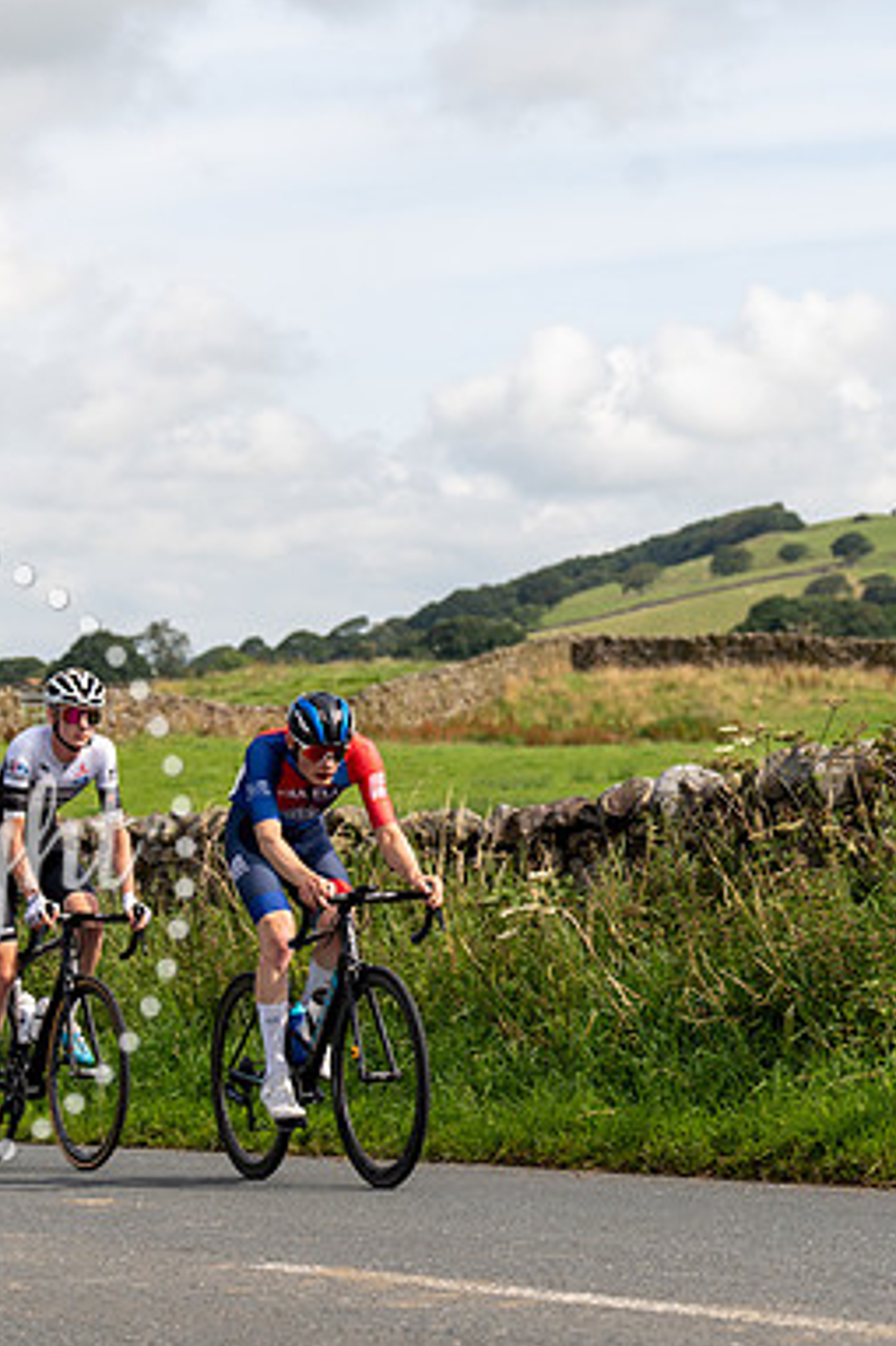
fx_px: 3961
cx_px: 411
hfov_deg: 12.9
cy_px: 673
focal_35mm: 106
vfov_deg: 19.3
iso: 100
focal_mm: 70
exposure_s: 1/1000
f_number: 4
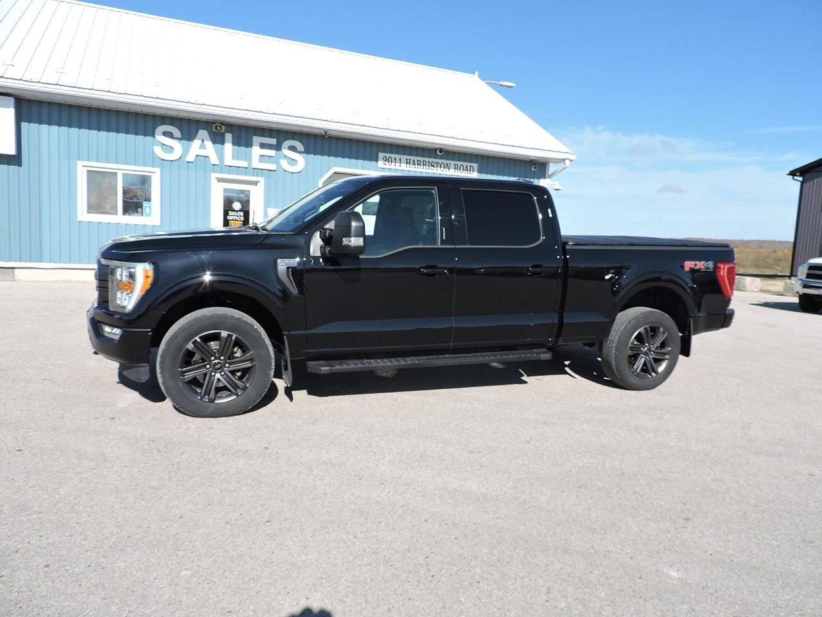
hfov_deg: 71.6
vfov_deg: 56.8
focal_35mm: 24
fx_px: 570
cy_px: 308
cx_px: 411
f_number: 3
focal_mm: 4.3
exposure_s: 1/1250
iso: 100
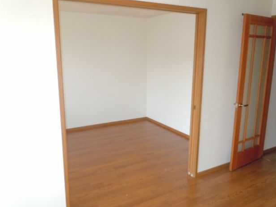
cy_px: 104
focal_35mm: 29
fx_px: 231
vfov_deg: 48.2
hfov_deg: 61.7
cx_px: 136
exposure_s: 1/50
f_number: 3.7
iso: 400
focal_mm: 5
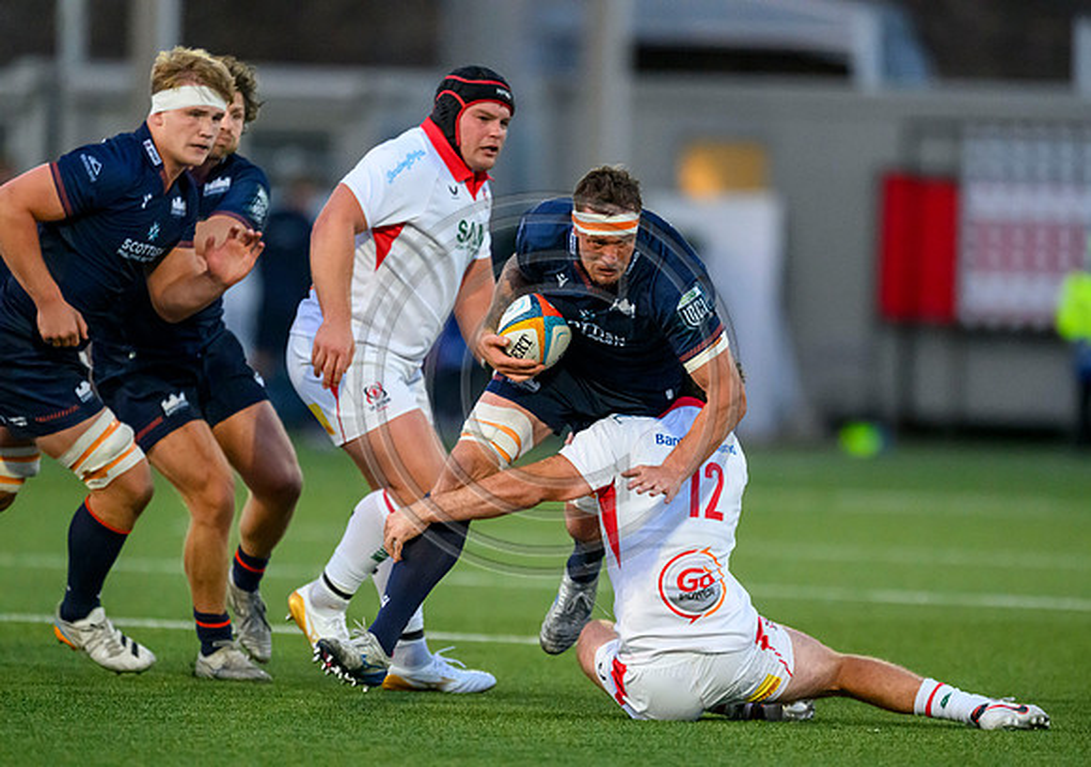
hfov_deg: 3.3
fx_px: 18963
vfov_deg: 2.3
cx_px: 609
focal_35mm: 615
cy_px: 406
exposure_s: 1/1000
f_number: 4
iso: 10000
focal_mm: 560
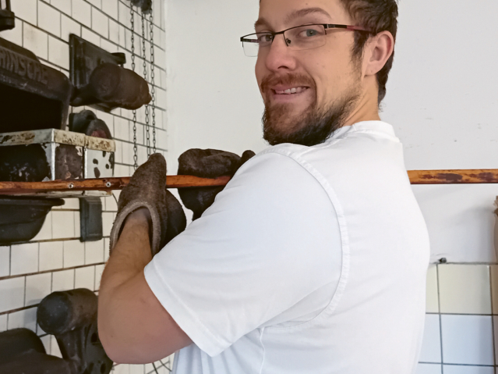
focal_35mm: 48
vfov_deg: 30.1
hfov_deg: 39.1
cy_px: 142
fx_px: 690
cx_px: 161
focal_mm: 3.98
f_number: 1.8
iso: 800
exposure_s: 1/20.4
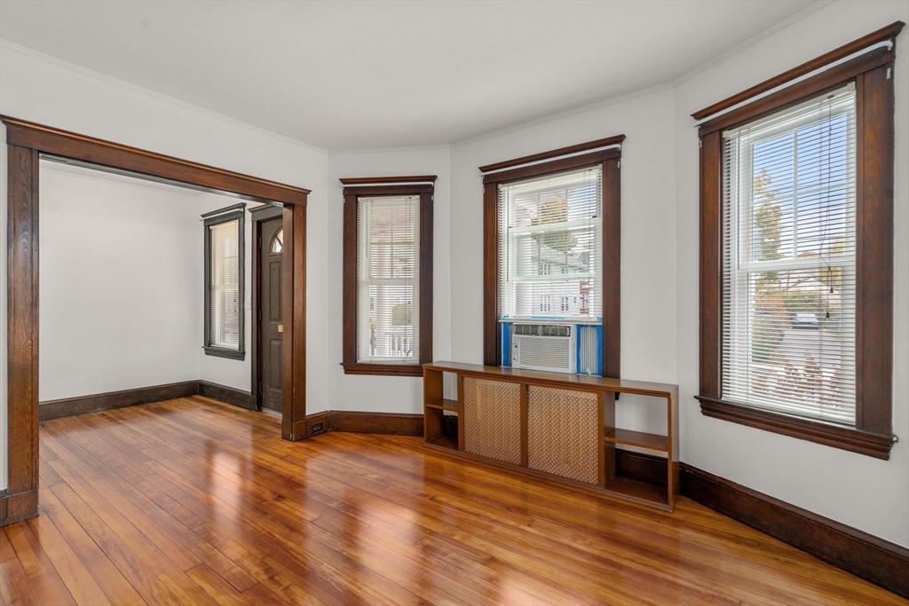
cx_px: 454
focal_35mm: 16
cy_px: 303
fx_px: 404
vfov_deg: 73.8
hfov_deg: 96.7
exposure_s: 1/4
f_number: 7.1
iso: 320
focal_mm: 16
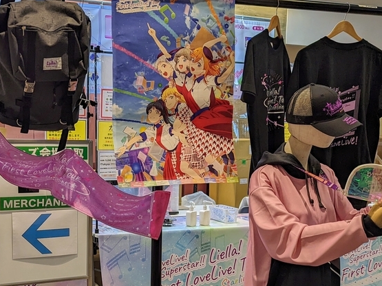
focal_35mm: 52
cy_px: 205
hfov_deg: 36.6
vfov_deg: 27.7
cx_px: 138
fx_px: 574
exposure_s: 1/100
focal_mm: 6.81
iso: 158
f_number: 1.85
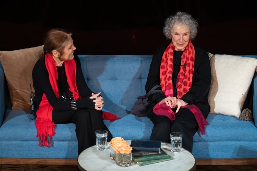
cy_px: 81
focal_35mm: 316
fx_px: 2252
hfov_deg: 6.5
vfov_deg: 4.4
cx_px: 128
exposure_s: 1/200
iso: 5000
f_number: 4.5
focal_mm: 280
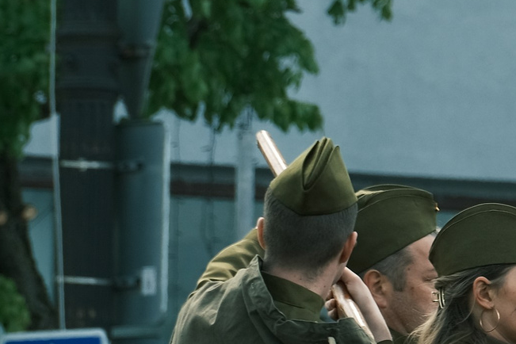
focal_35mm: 940
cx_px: 868
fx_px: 13472
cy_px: 233
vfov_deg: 1.5
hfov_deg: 2.2
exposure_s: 1/200
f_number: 6.4
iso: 200
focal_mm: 159
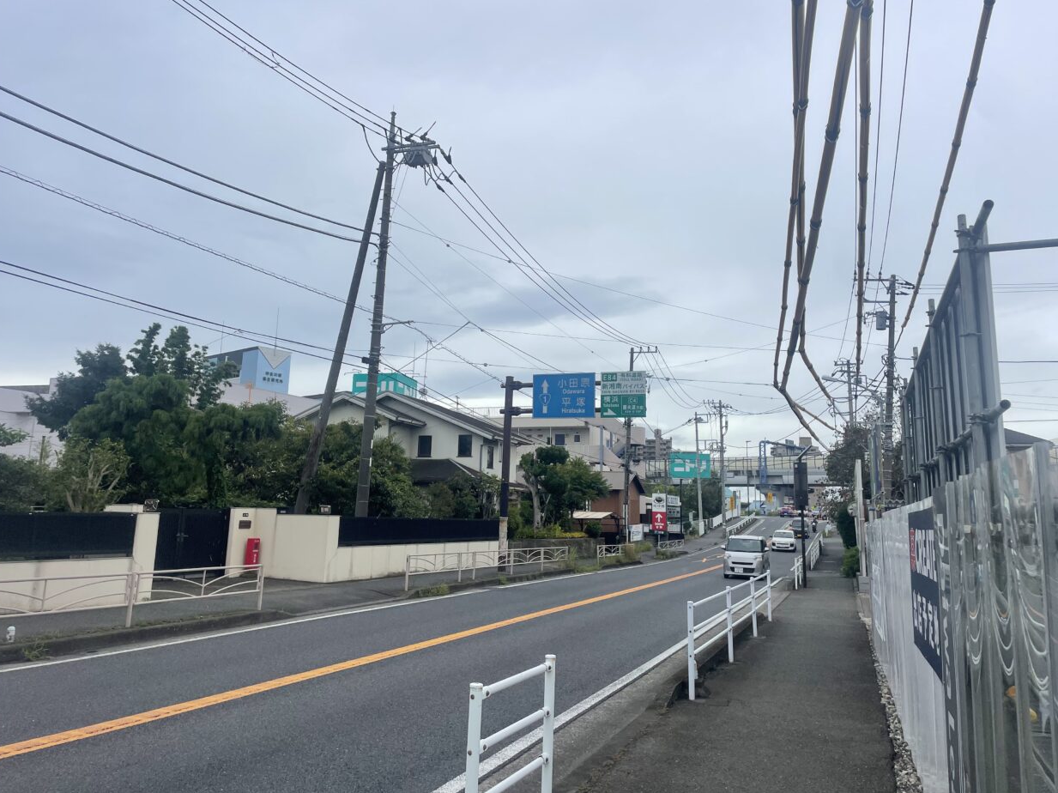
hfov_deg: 65.3
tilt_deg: +10.6
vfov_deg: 51.3
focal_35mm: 27
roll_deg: -2.5
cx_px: 537
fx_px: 825
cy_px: 384
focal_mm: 4.2
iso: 32
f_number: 1.6
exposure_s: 1/1984
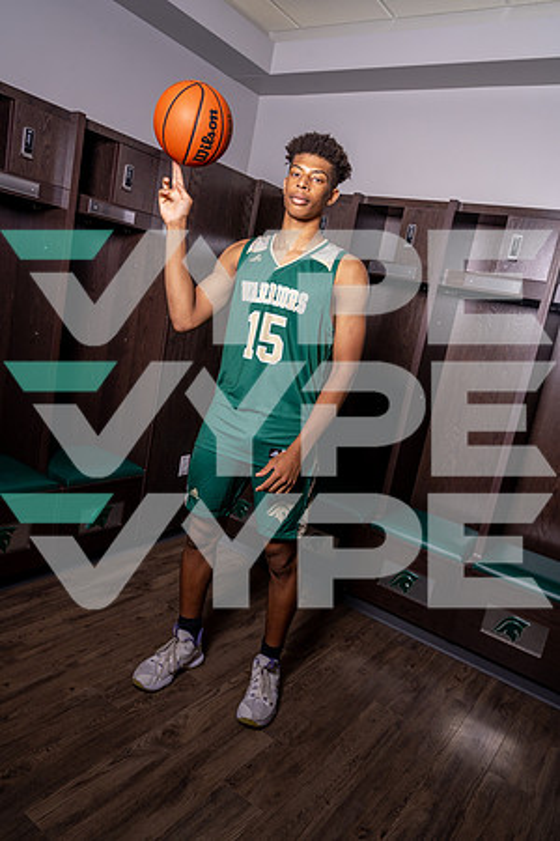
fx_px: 607
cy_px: 420
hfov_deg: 49.6
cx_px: 280
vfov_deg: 69.4
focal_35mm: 26
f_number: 10
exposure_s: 1/250
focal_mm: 26
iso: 320
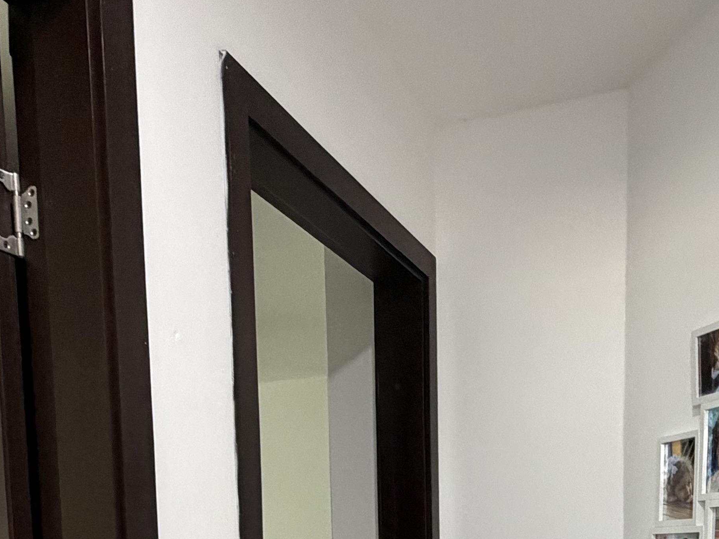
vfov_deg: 28.0
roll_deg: +2.0
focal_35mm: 44
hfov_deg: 42.9
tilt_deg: -5.2
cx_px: 407
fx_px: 914
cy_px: 674
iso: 400
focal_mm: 2.22
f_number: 2.2
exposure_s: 1/60
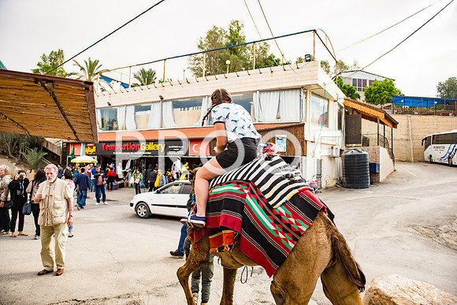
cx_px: 228
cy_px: 152
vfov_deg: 53.2
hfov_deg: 73.7
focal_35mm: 24
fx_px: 305
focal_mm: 24
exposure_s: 1/1600
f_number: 2.8
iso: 200
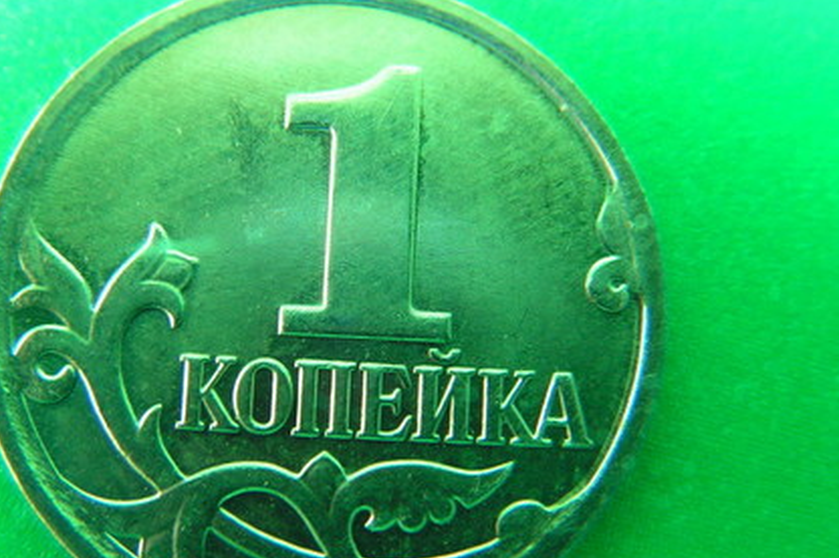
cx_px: 349
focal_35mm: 45
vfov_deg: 29.8
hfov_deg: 43.5
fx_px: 1048
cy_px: 299
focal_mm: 6
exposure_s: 1/40
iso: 200
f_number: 4.8
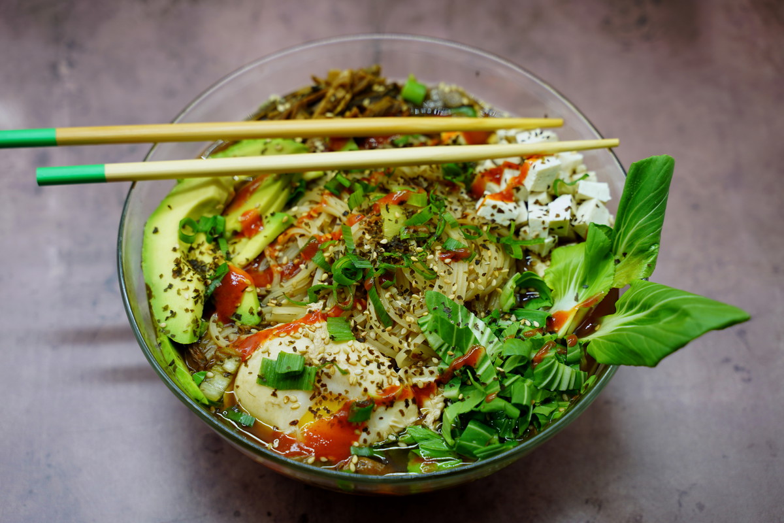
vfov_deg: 18.2
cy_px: 262
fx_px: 1633
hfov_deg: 27.0
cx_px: 392
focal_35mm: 75
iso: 125
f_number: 4
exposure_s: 1/80
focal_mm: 75
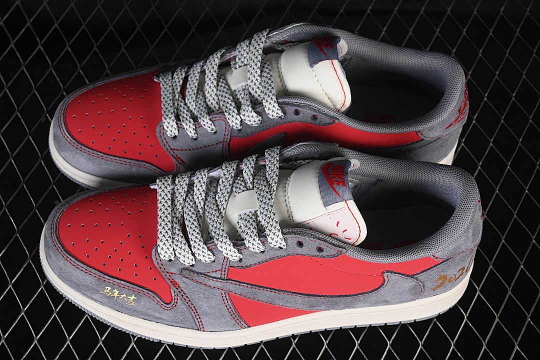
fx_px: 1125
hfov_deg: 27.0
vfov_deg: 18.2
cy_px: 180
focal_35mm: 75
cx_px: 270
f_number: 7.1
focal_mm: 50
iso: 160
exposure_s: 1/80
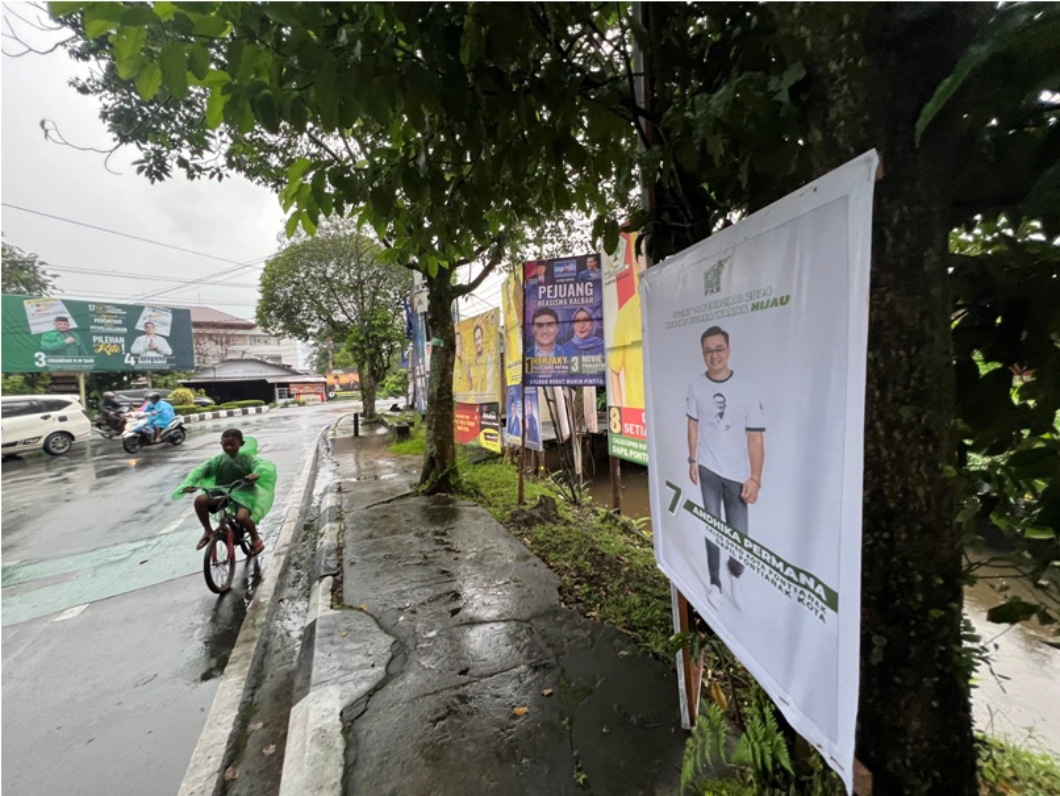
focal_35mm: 13
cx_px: 530
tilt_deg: -3.8
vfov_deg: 89.9
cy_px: 398
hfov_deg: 106.2
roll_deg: +2.5
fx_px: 398
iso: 250
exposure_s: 1/50
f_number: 1.8
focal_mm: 1.57
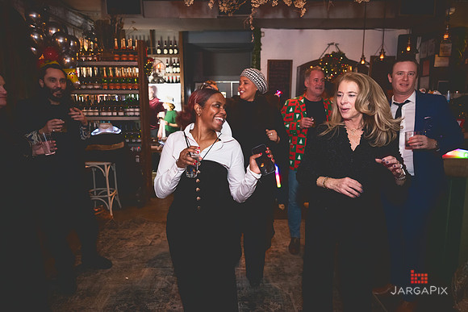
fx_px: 313
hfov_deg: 73.5
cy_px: 156
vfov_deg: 53.0
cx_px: 234
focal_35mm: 24
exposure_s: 1/100
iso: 3200
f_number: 2.8
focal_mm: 24
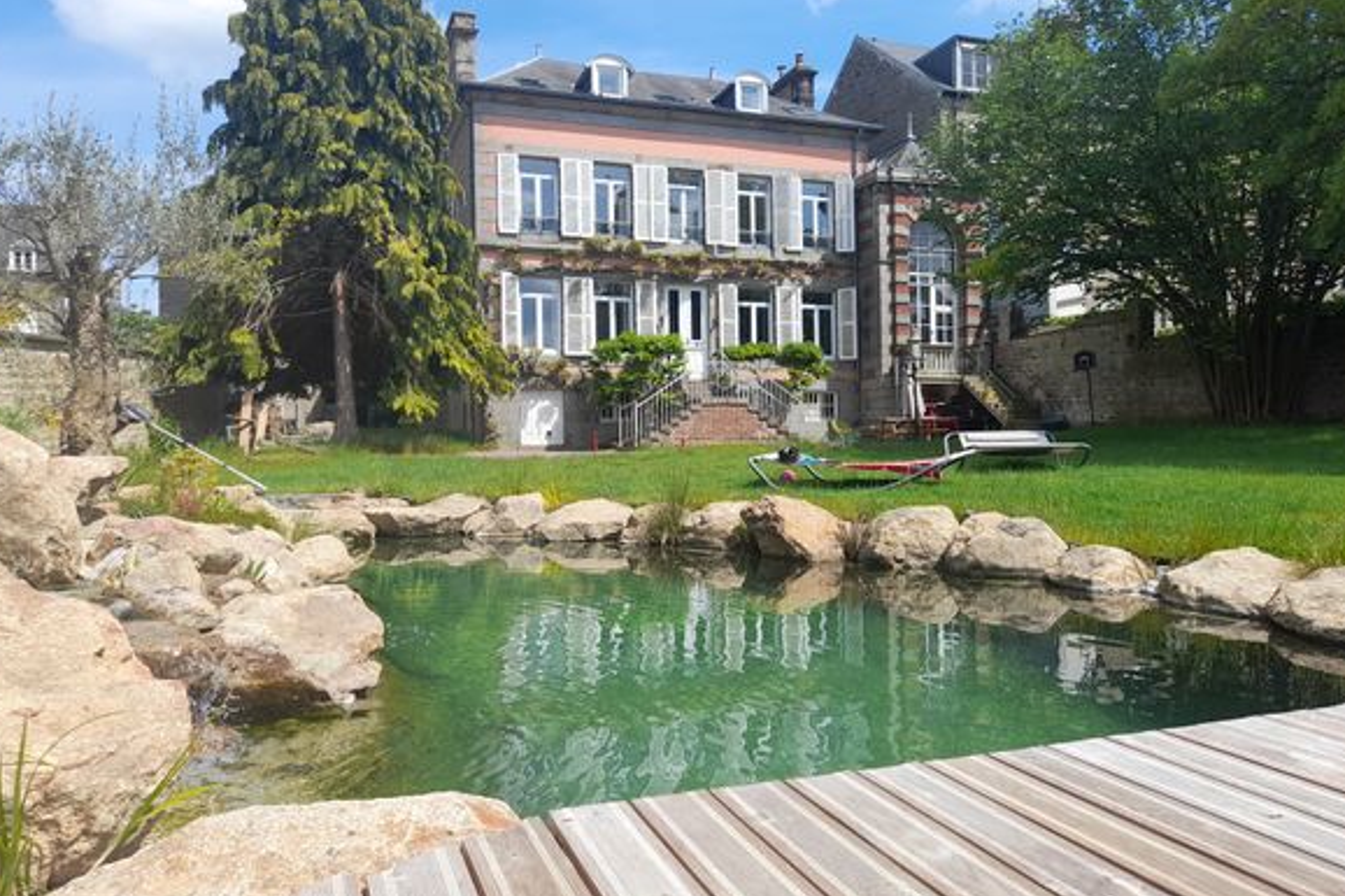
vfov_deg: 47.9
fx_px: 1008
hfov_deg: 67.4
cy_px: 431
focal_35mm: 27
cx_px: 663
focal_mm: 4.6
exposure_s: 1/576
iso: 20
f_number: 2
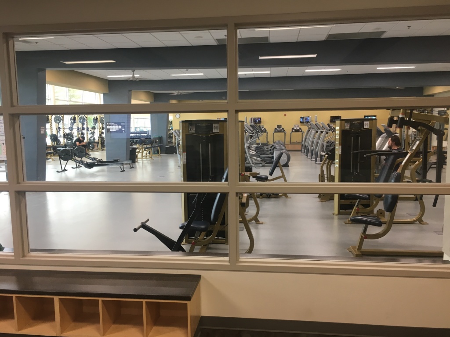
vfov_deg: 48.2
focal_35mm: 29
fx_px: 377
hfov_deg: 61.7
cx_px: 225
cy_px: 168
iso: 64
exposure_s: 1/30
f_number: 2.2
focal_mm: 4.15
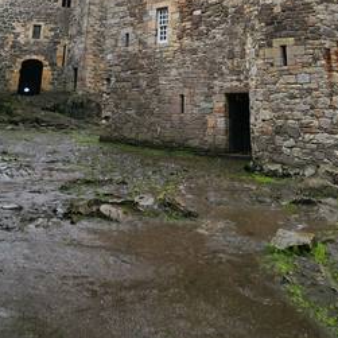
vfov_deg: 41.4
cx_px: 197
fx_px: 365
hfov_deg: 49.5
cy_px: -19
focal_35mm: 33
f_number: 2.2
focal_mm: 2.2
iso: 50
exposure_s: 1/746
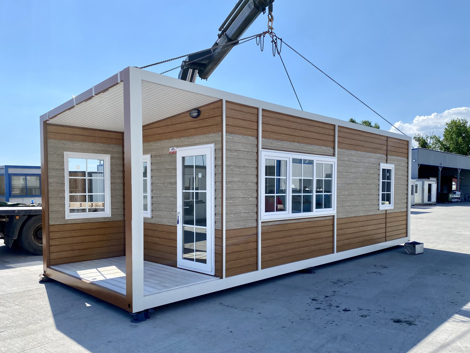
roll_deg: -2.6
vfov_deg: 51.3
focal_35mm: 27
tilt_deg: +0.2
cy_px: 183
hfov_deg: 65.3
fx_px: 367
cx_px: 237
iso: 32
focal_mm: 4.25
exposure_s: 1/3300
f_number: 1.8
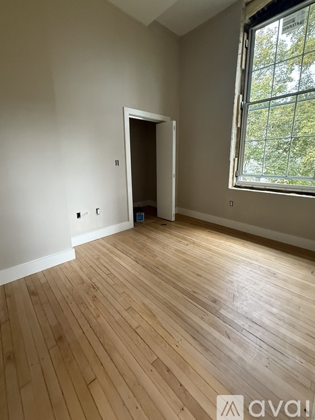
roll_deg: +0.8
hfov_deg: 81.7
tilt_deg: -10.9
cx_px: 157
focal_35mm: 15
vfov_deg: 98.1
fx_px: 182
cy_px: 197
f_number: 2.2
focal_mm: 2.22
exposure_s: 1/60
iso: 640
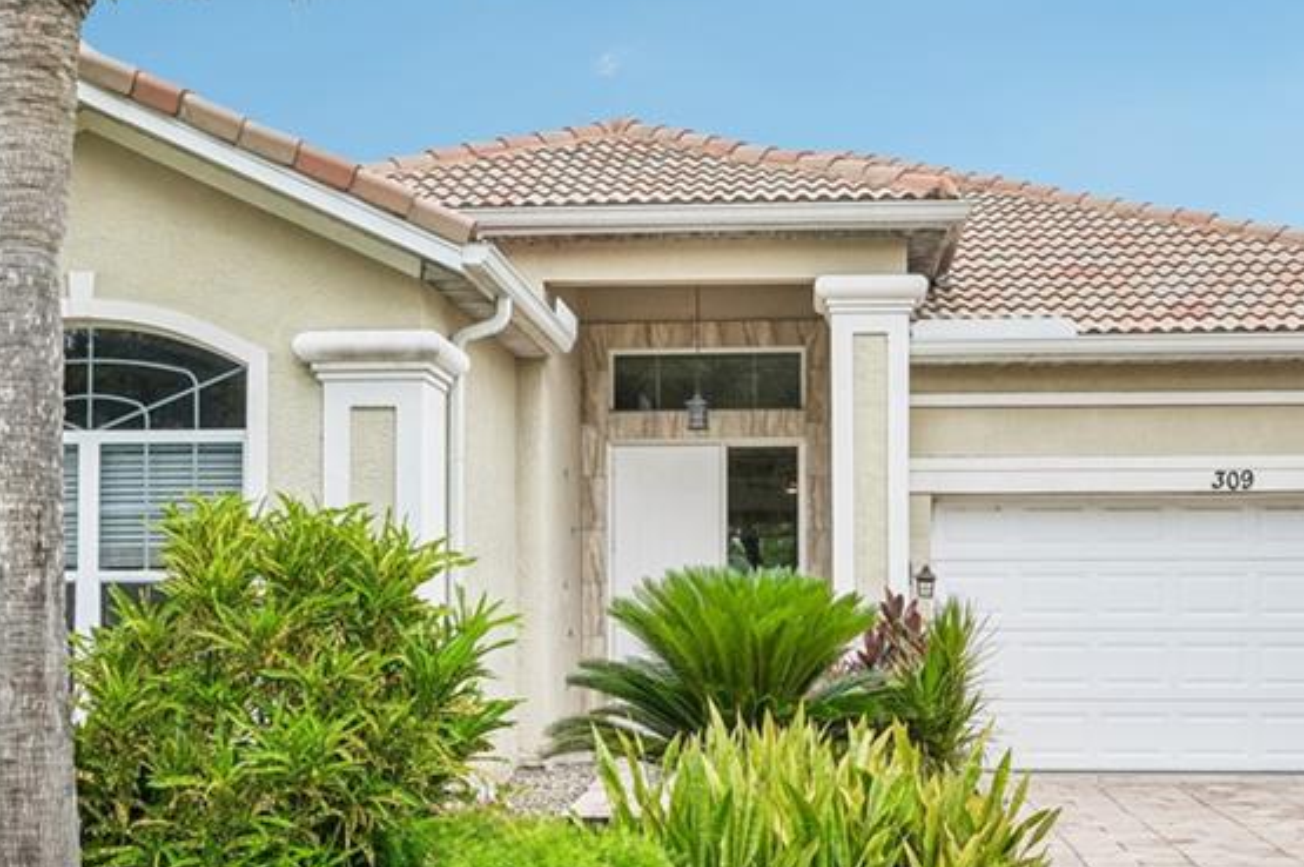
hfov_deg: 41.1
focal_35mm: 48
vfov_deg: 27.8
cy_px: 590
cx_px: 703
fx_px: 1737
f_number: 8
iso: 400
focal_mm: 26
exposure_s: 1/640
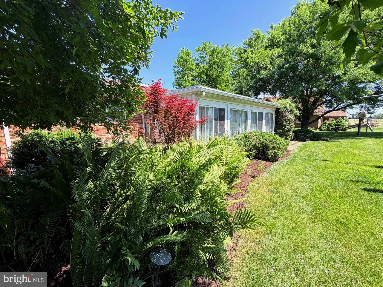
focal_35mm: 14
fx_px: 155
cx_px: 192
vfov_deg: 85.7
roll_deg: +1.7
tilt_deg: -7.3
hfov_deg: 102.1
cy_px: 144
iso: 50
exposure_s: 1/502
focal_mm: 2.22
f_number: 2.2
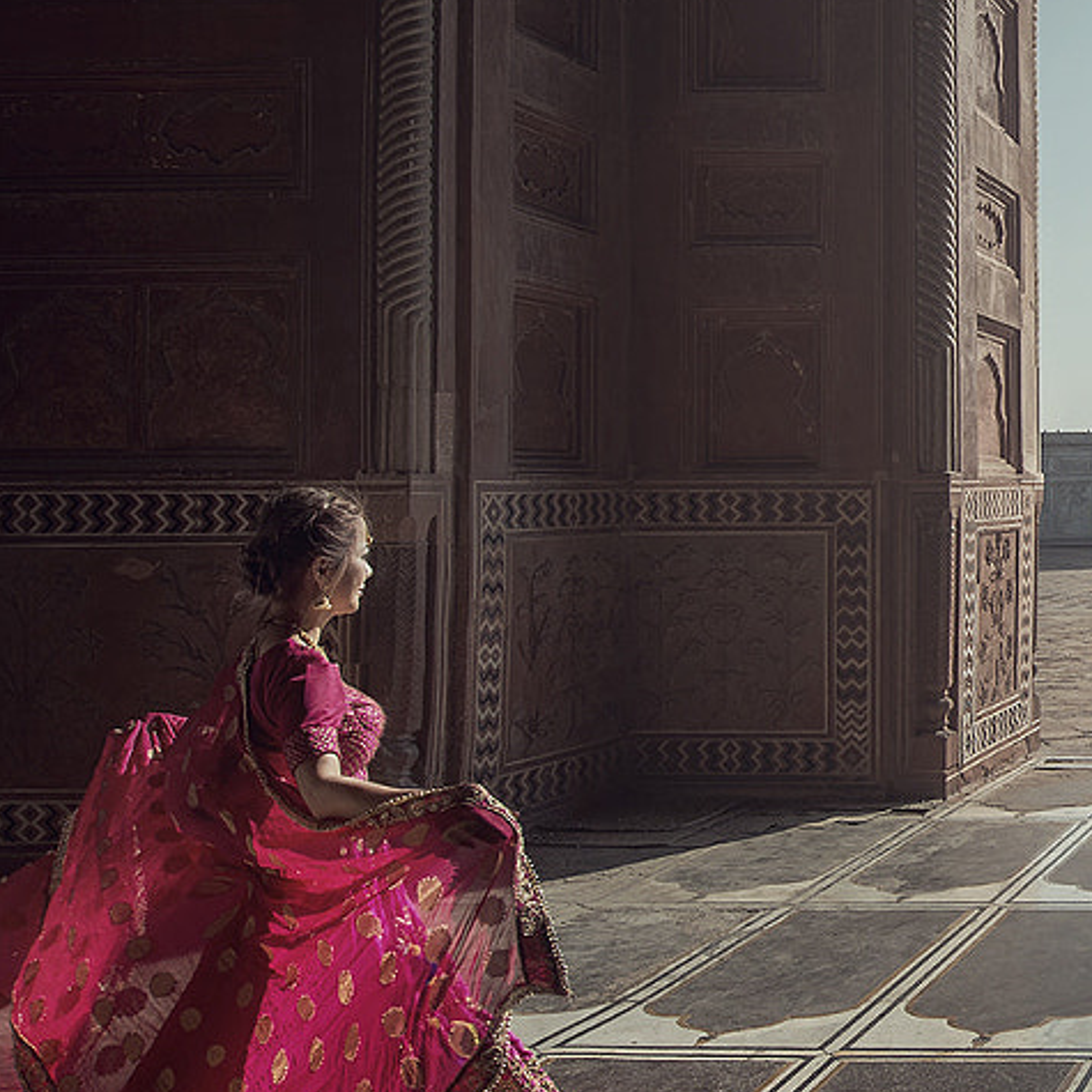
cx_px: 1428
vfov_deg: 39.1
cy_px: 494
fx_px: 1535
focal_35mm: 43
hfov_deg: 30.6
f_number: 7.1
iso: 100
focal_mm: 15
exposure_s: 1/500
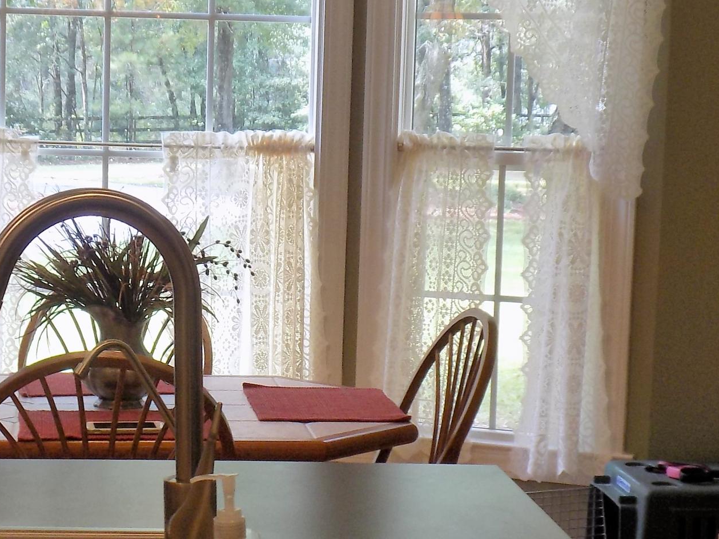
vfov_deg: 18.2
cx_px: 246
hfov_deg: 24.0
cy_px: 341
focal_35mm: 81
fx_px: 1682
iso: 100
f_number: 3.4
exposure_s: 1/30
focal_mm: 6.1
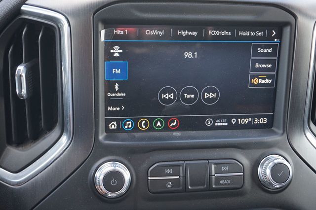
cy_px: 105
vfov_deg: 29.8
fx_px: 395
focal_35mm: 45
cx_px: 158
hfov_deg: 43.6
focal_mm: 30
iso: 400
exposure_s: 1/60
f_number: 5
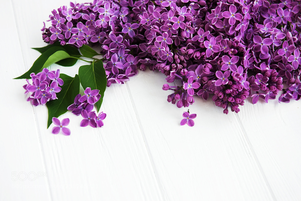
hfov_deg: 28.8
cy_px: 100
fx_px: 586
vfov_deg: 19.5
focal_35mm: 70
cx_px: 150
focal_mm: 70
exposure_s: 1/100
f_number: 5
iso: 320
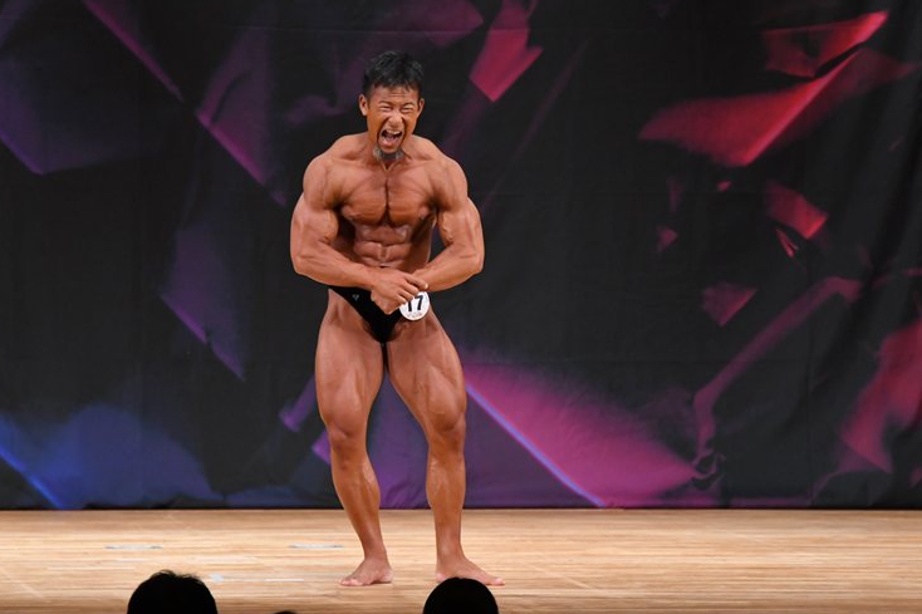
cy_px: 314
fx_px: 7297
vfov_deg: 4.8
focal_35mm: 285
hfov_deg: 7.2
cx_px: 469
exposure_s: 1/400
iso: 3200
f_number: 5.6
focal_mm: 180
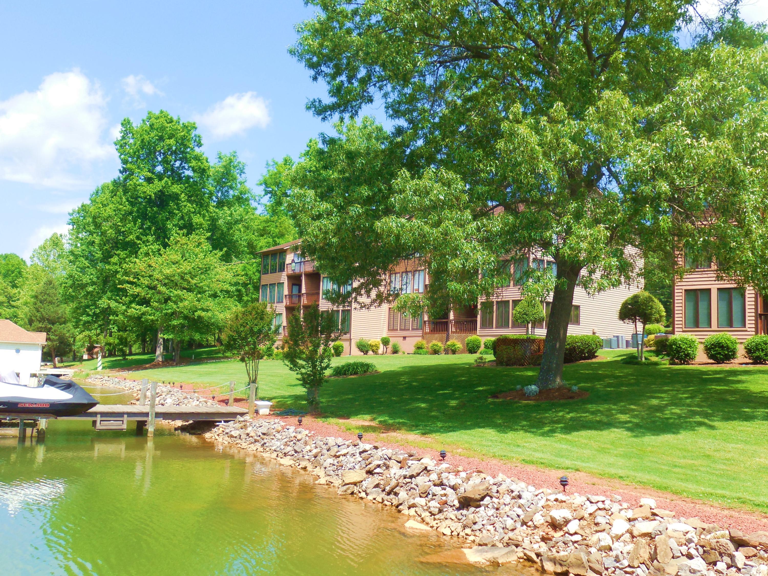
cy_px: 288
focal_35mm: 34
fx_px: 754
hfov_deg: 54.0
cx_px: 384
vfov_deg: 41.8
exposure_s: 1/500
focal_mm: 6
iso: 125
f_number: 3.9
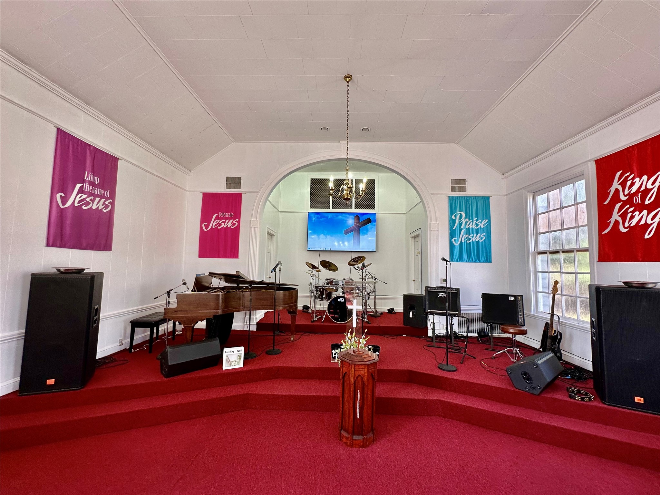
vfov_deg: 85.7
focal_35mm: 14
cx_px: 330
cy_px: 248
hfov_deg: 102.1
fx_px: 267
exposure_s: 1/120
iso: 80
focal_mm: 2.22
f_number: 2.2
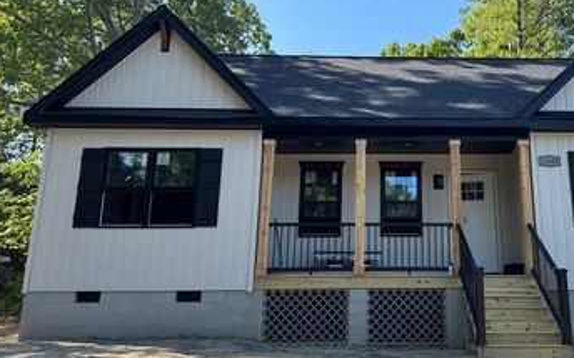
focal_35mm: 37
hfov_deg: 51.5
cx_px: 395
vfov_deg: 34.3
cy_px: 142
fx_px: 579
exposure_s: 1/1311
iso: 80
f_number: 1.78
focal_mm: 6.76
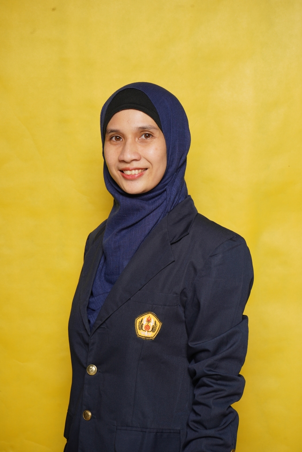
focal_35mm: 70
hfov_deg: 19.5
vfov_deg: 28.8
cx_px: 151
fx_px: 880
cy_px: 226
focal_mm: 70
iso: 200
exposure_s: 1/320
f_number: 9
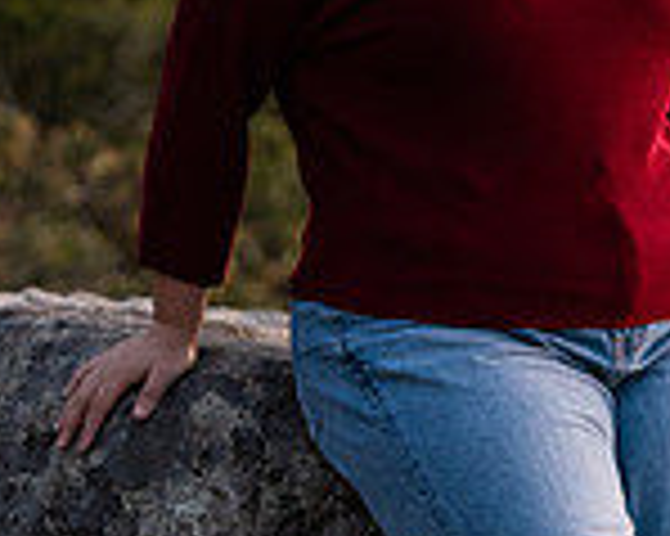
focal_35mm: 289
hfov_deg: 6.7
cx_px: 495
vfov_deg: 5.3
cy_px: 279
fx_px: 5727
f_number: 3.5
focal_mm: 102
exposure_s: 1/200
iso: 2000
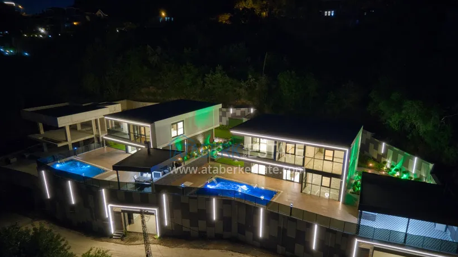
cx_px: 236
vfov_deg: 47.4
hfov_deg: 76.3
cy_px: 153
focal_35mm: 24
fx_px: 291
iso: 550
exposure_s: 1/10
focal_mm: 8.38
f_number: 2.8
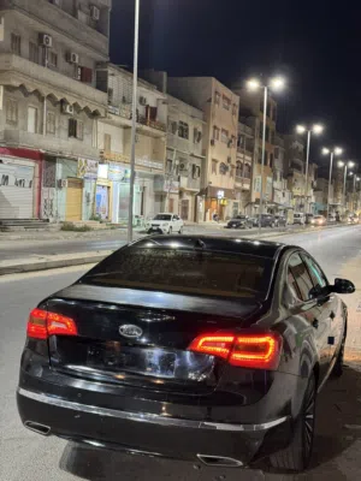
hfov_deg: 30.3
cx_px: 180
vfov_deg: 39.7
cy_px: 240
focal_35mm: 48
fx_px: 667
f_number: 1.78
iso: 400
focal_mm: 6.76
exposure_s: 1/33
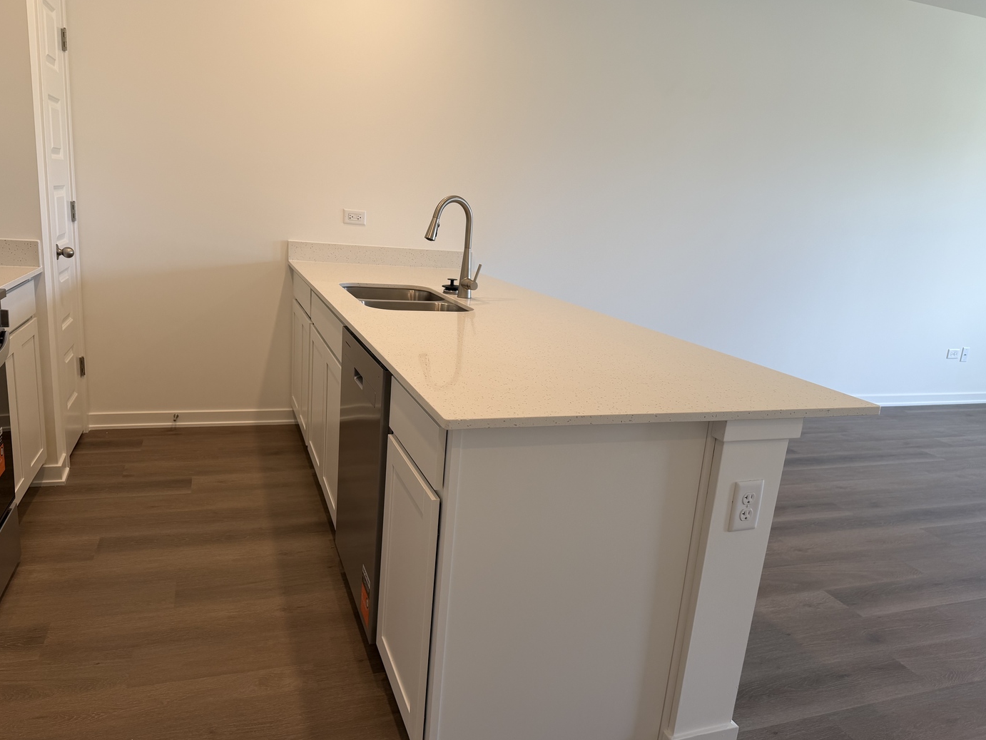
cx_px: 476
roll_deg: -5.1
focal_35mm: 25
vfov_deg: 54.9
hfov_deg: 69.4
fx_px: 712
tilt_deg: -12.2
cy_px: 377
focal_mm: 6.76
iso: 100
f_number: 1.78
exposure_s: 1/120
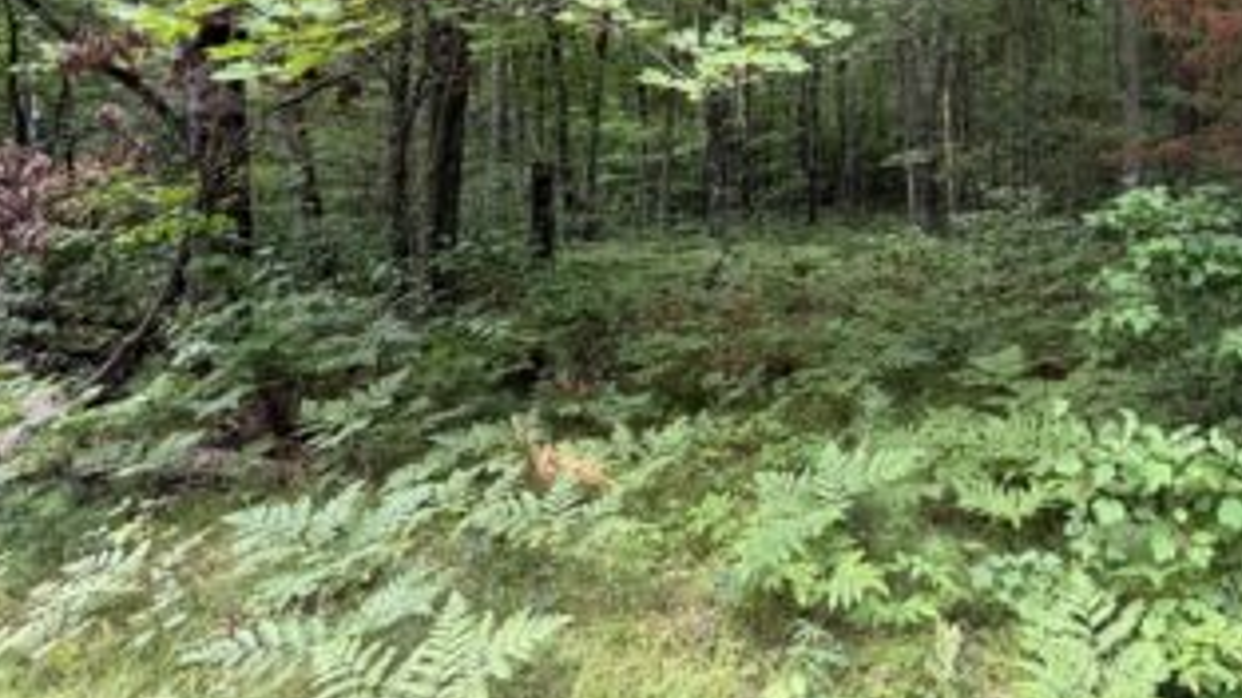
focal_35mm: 26
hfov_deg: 69.4
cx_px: 851
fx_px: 856
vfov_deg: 42.7
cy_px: 159
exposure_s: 1/121
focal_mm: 2.22
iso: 160
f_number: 2.2
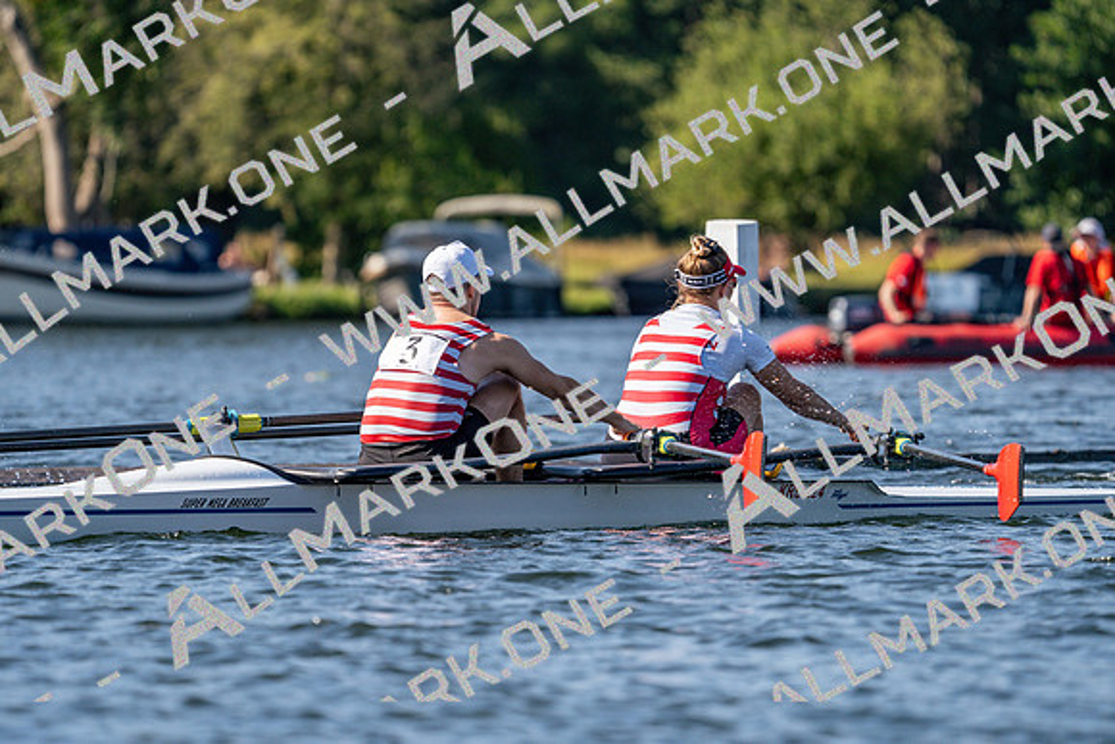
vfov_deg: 3.6
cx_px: 558
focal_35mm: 382
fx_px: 11834
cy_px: 372
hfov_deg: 5.4
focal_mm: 382
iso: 320
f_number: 6.3
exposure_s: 1/1600
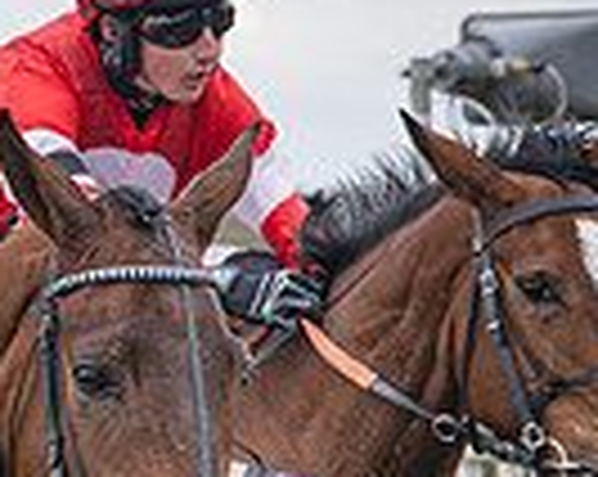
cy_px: 892
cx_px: -286
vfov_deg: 2.9
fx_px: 9402
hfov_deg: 3.6
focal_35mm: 532
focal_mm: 70
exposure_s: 1/1600
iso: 500
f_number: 4
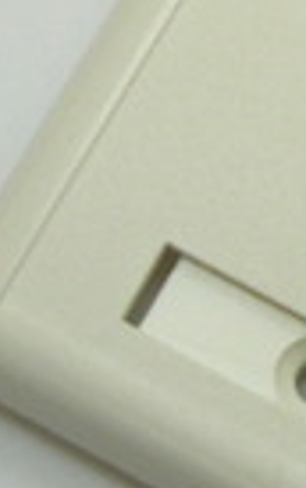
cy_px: 28
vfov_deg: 12.4
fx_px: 2221
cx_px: 505
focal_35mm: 167
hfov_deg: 7.7
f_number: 2.8
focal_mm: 6
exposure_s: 1/60
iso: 100
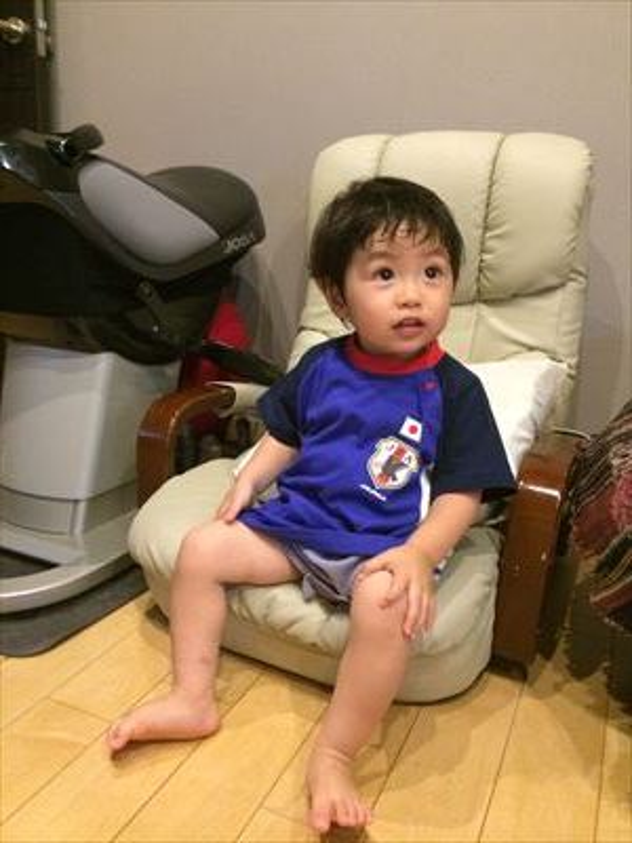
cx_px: 316
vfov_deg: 60.0
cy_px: 422
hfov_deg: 46.8
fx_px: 730
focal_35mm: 30
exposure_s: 1/15
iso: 500
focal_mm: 4.12
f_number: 2.2
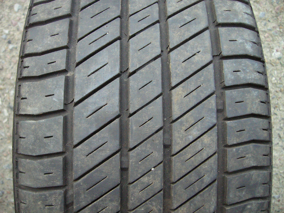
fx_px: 287
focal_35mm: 35
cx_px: 142
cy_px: 106
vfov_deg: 40.7
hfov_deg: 52.6
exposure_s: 1/400
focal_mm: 5.8
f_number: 2.8
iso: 400
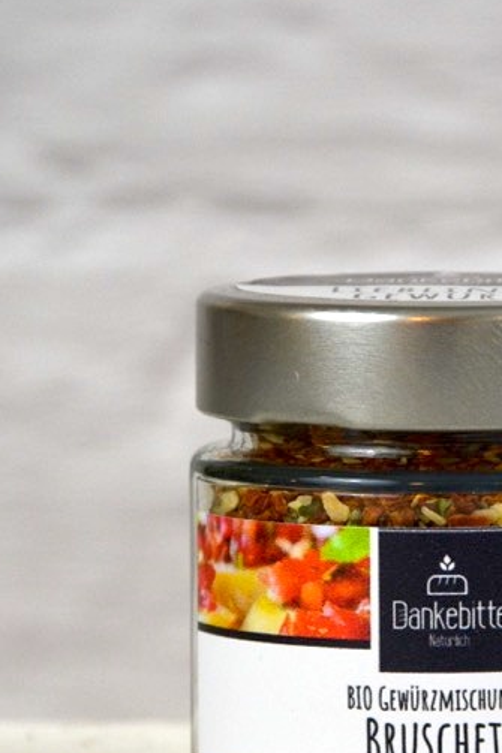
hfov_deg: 3.7
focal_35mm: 374
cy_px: 546
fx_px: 7828
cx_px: 456
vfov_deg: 5.5
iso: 800
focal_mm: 98
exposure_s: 1/160
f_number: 5.6
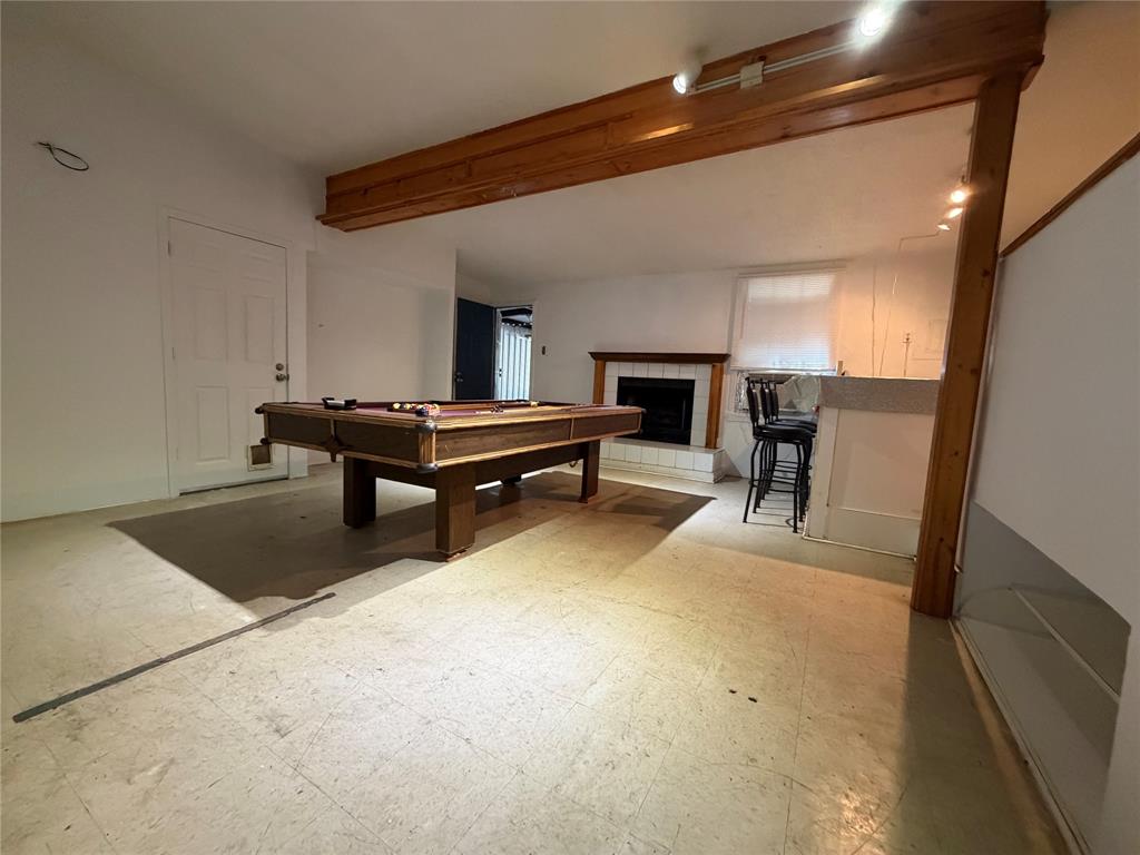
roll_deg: -2.4
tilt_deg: -6.1
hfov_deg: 102.1
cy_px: 428
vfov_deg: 85.7
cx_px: 570
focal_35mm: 14
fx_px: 461
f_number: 2.2
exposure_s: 1/60
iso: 640
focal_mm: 2.22
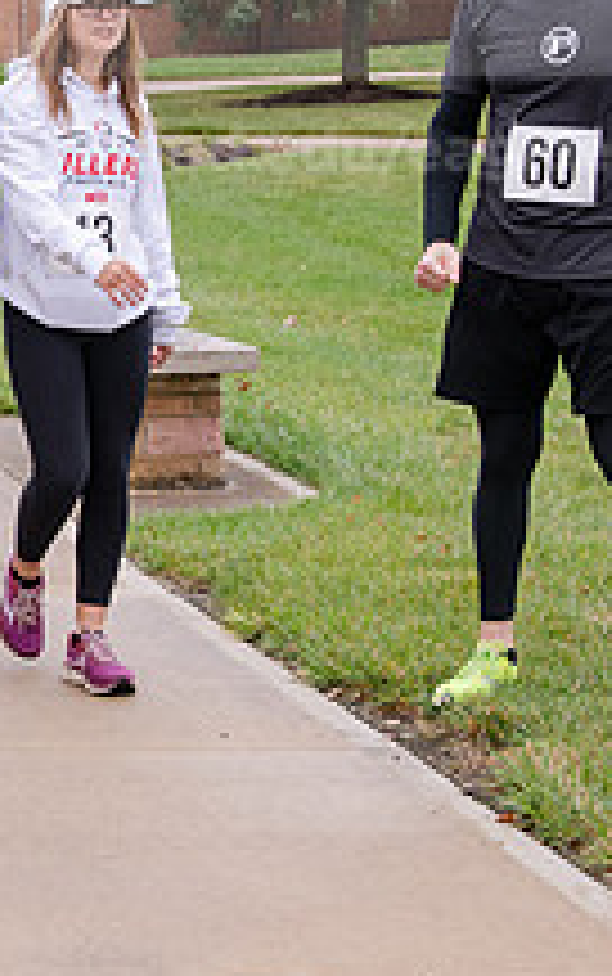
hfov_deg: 11.4
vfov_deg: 19.0
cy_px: 245
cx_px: -369
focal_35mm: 109
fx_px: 2903
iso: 400
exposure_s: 1/320
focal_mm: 40
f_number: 5
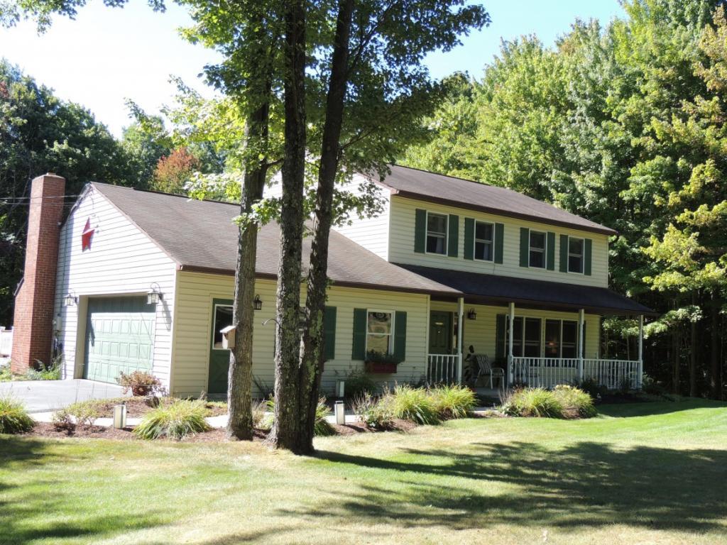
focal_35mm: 40
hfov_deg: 46.8
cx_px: 364
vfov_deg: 36.0
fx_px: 840
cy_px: 272
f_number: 3.3
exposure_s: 1/250
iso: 100
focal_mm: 7.1
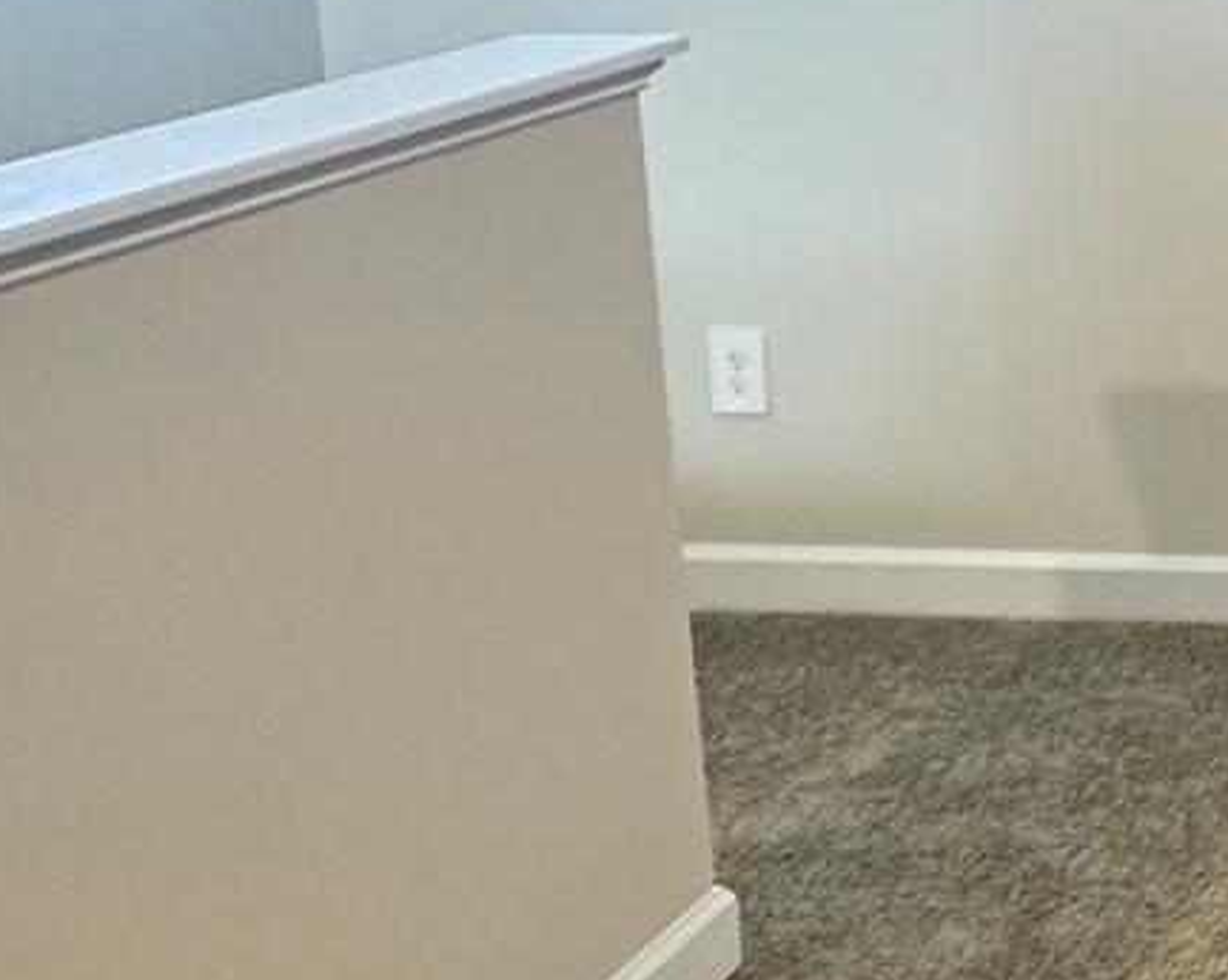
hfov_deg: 21.9
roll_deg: -0.4
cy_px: 51
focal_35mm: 65
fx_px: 2360
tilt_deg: -9.5
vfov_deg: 22.7
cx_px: 2034
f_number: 2.2
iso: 500
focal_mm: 2.22
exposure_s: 1/60
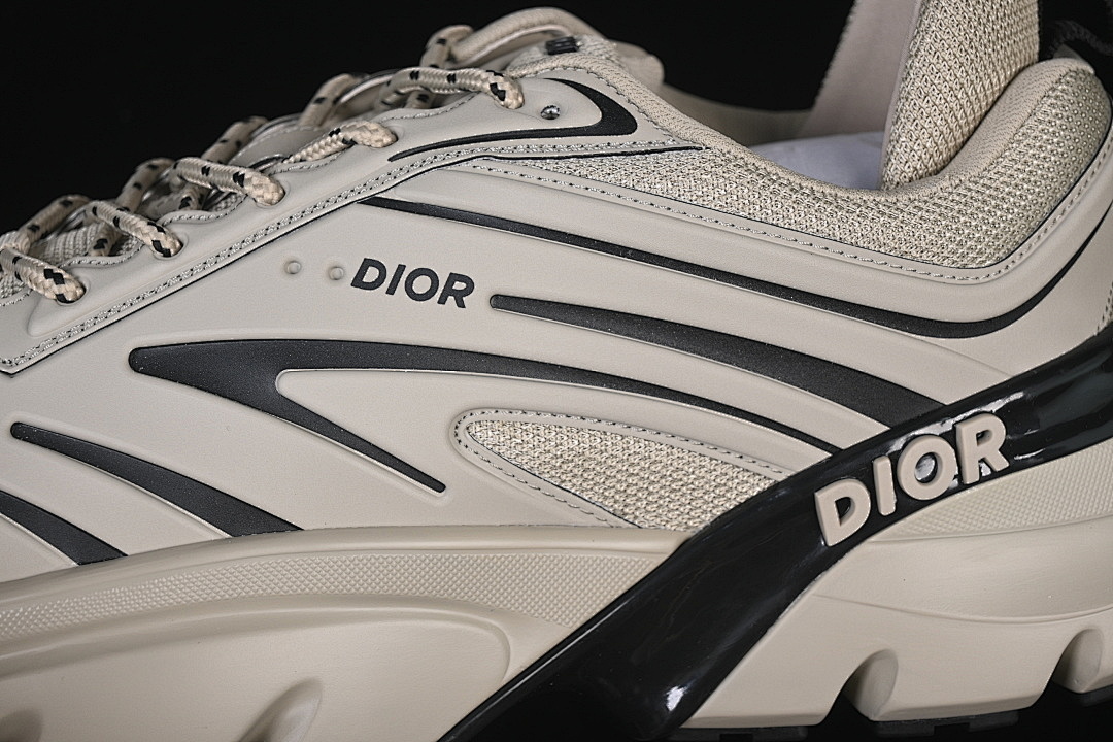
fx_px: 2319
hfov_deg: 27.0
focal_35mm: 75
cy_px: 371
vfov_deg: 18.2
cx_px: 556
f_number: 7.1
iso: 160
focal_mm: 50
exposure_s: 1/60
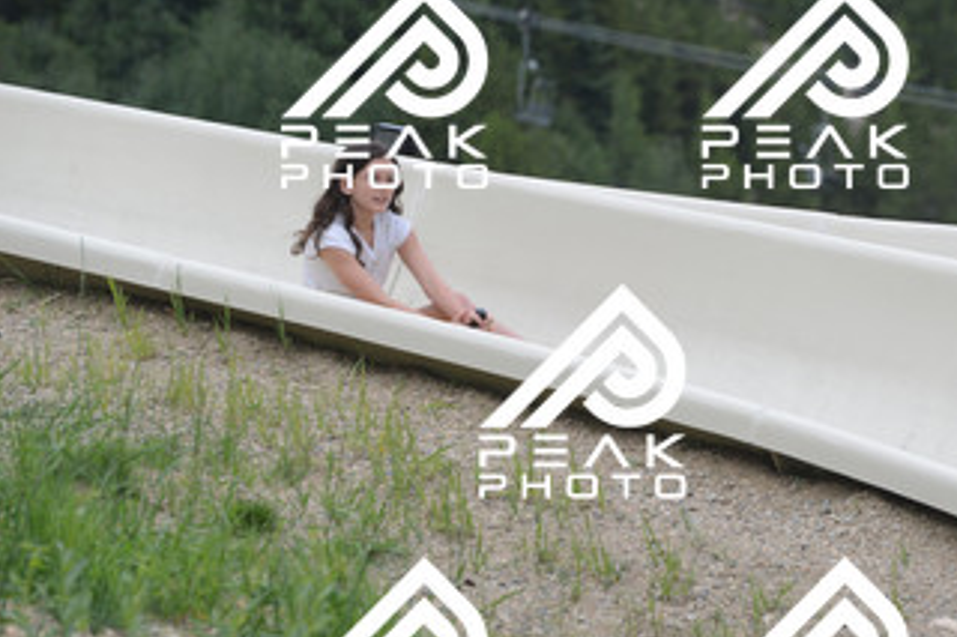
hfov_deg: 8.4
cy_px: 372
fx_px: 6483
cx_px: 595
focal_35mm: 244
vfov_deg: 5.6
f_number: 6.3
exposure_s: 1/640
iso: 560
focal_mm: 195
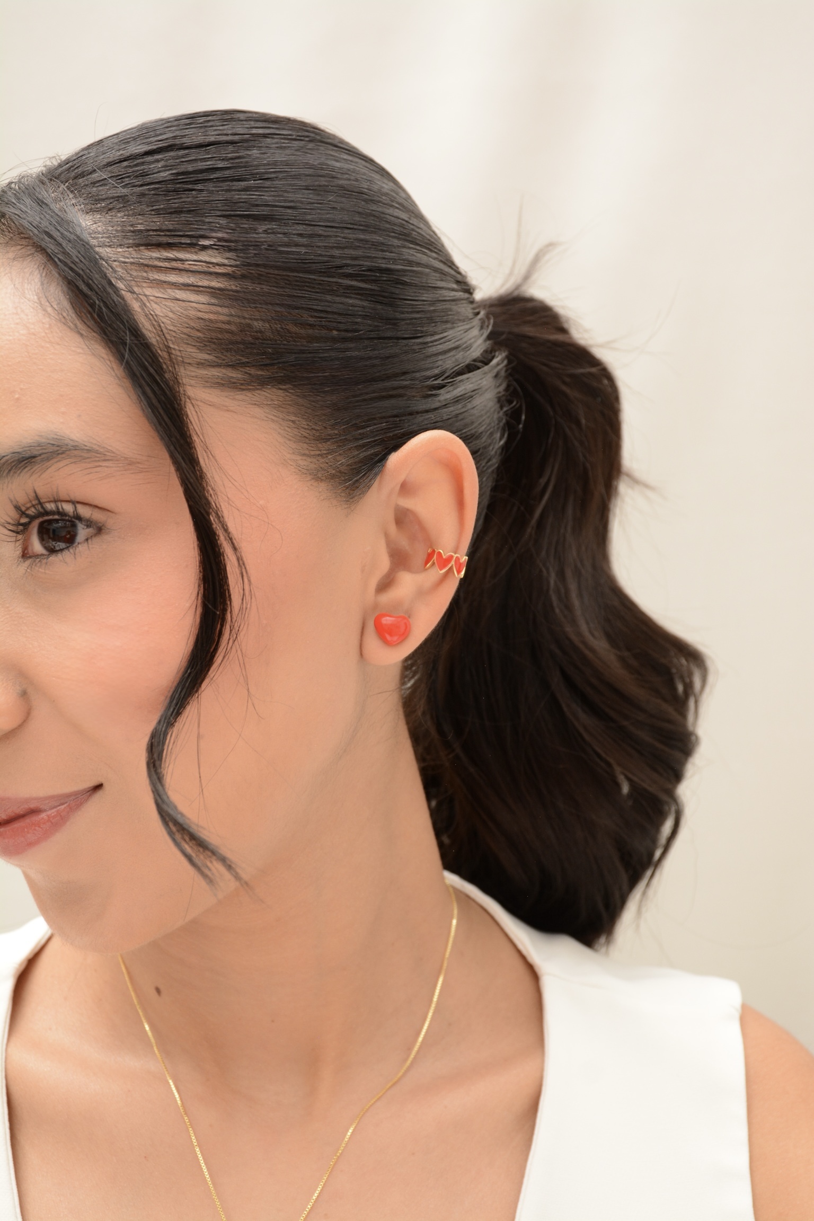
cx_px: 407
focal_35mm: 63
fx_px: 2137
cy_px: 610
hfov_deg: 21.6
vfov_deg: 31.9
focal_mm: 42
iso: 500
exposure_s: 1/200
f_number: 7.1
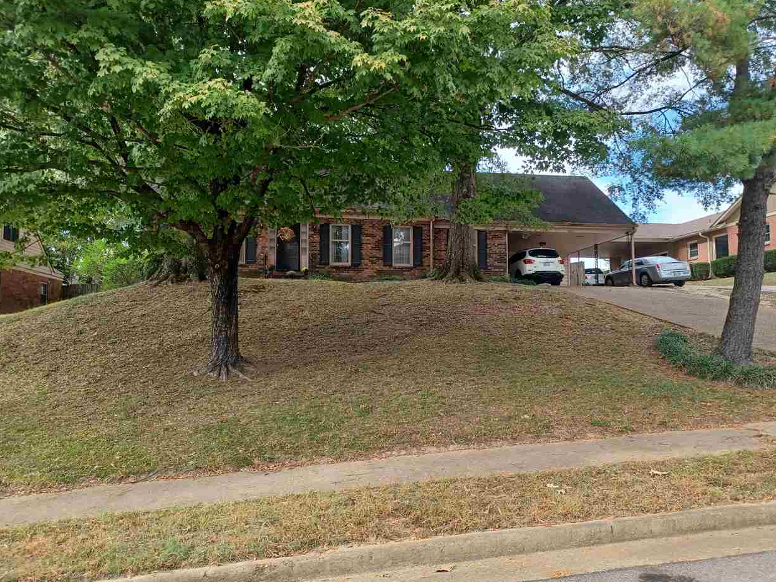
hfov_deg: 67.3
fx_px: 583
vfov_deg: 53.1
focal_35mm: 26
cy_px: 294
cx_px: 400
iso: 50
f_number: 1.8
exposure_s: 1/100
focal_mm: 4.6
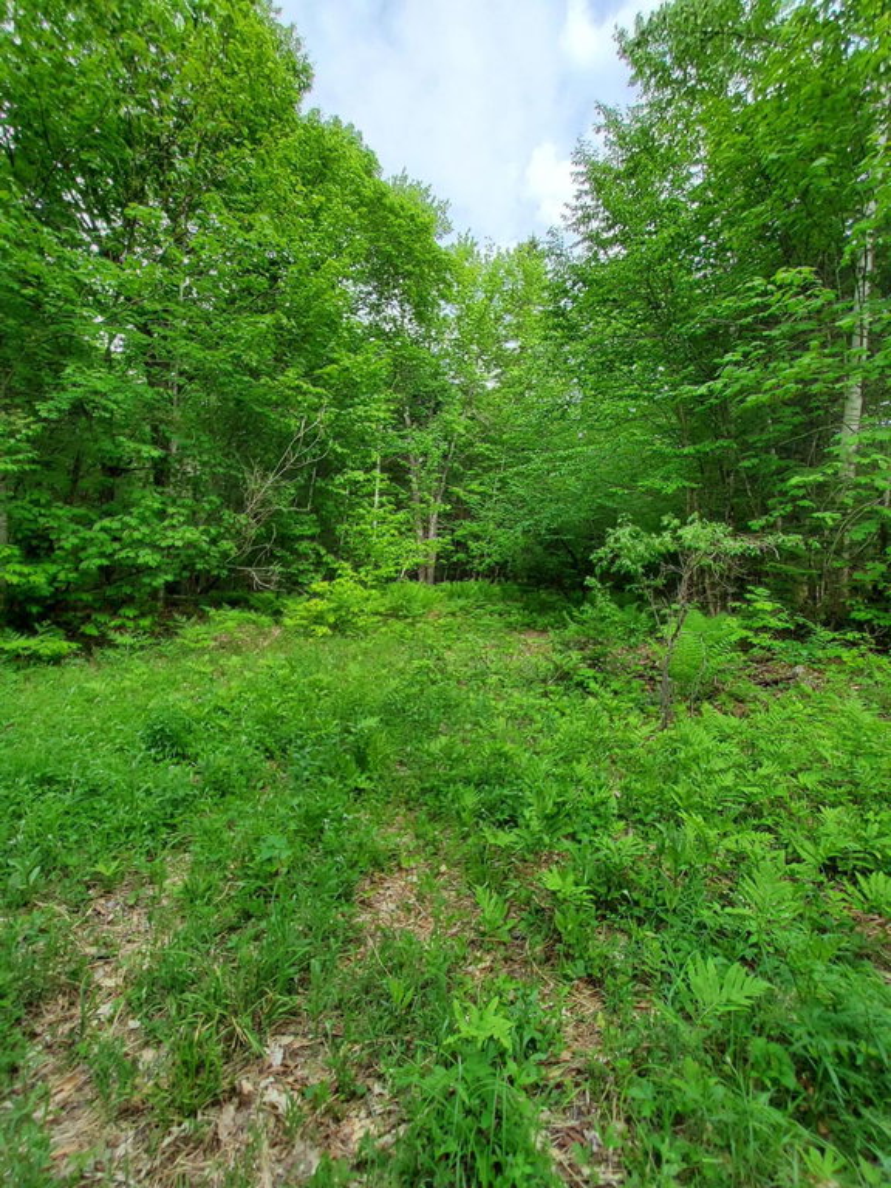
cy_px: 594
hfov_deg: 89.9
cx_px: 446
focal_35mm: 13
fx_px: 446
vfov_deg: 106.2
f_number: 2.2
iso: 50
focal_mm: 1.13
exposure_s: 1/254
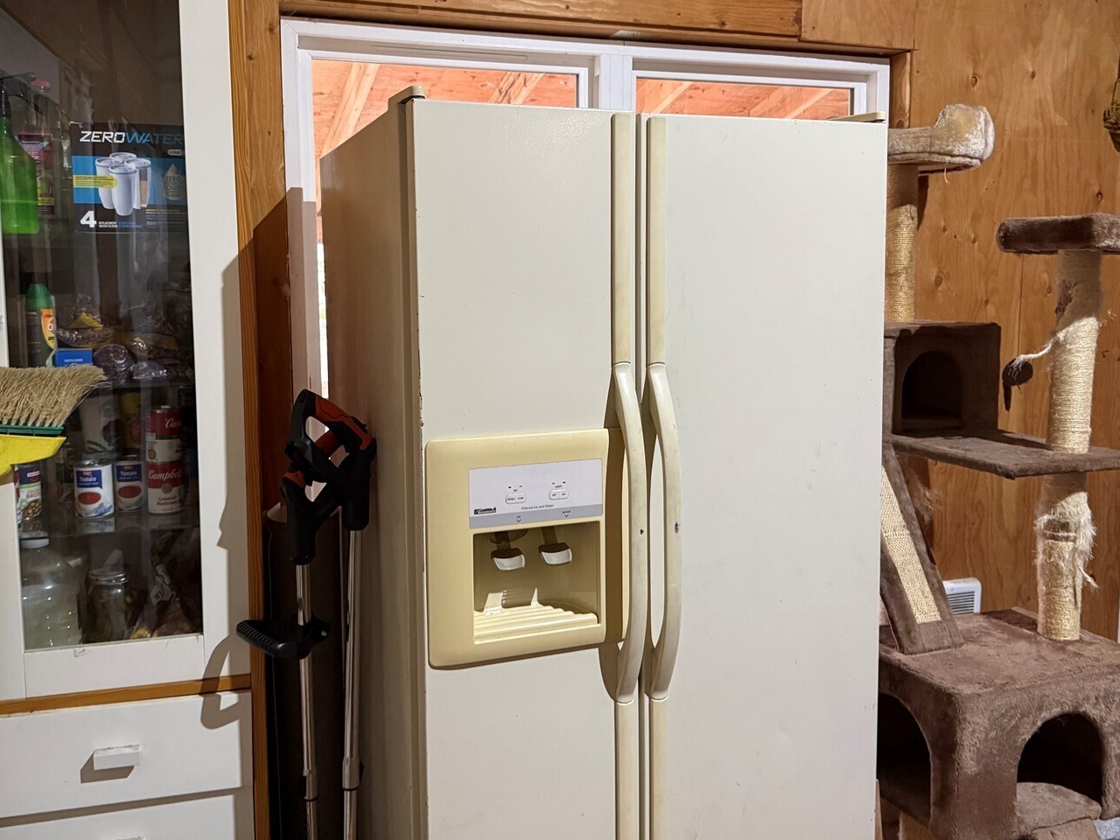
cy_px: 379
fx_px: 971
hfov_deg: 59.8
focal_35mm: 30
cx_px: 501
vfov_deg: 46.7
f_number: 1.78
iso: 640
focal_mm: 6.76
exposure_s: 1/60
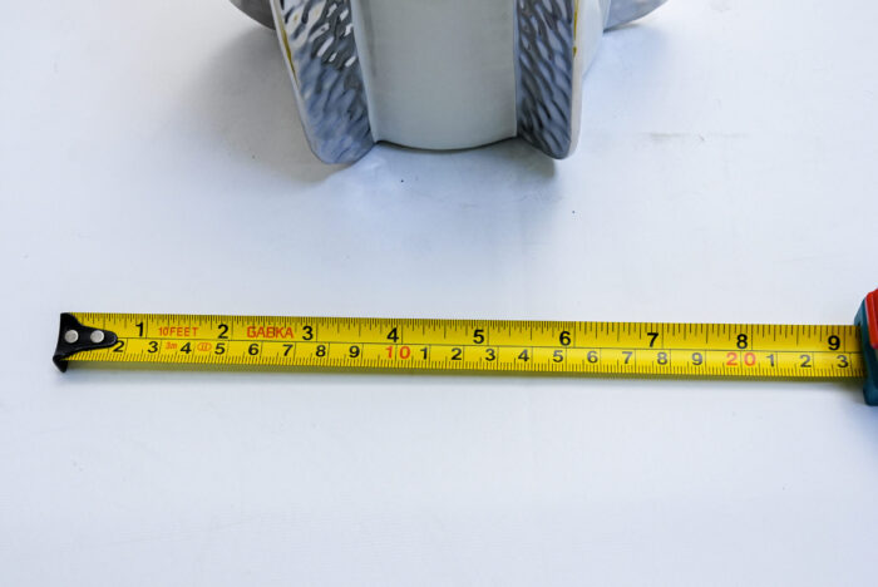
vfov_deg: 22.3
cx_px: 439
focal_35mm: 61
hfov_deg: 32.9
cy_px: 294
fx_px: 1489
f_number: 13
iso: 3200
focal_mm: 61
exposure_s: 1/125
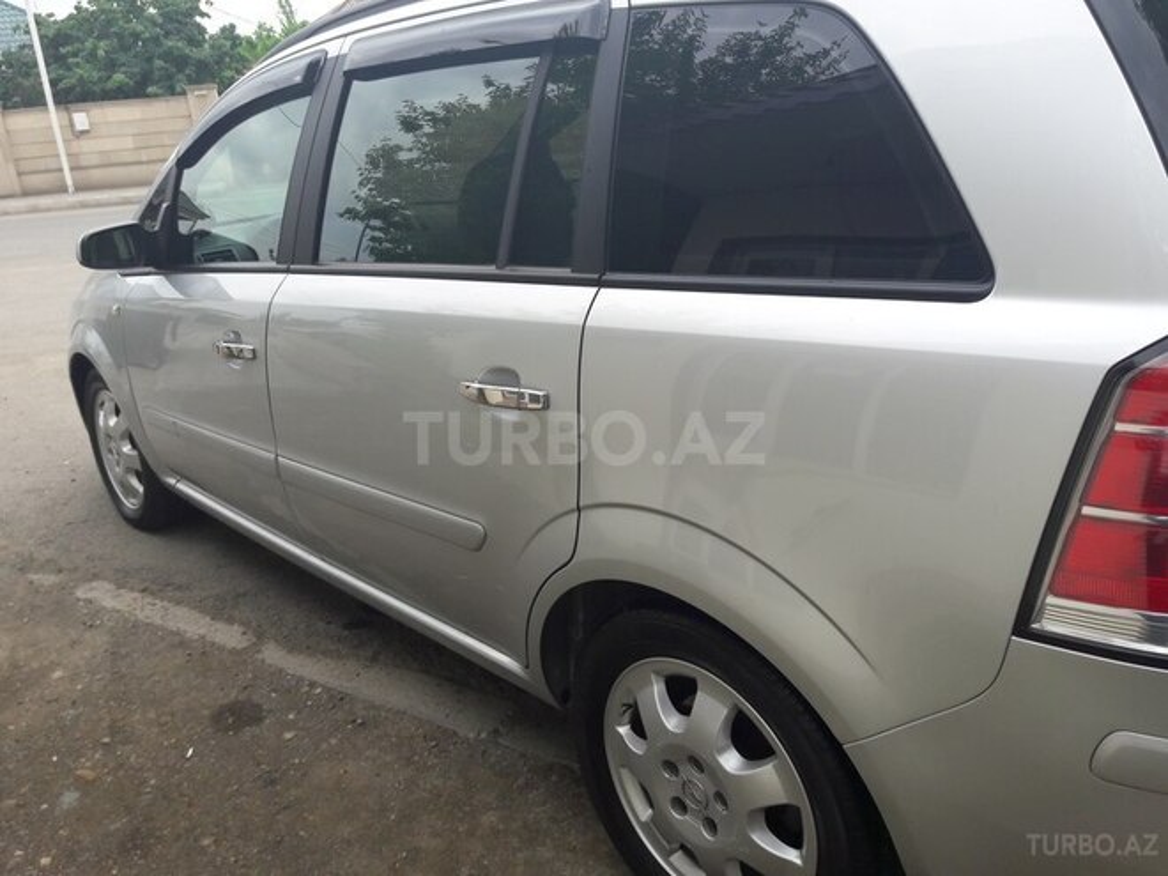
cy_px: 438
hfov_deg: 63.4
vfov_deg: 49.7
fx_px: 945
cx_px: 584
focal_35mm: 28
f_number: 1.9
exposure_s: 1/461
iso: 40
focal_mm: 3.7
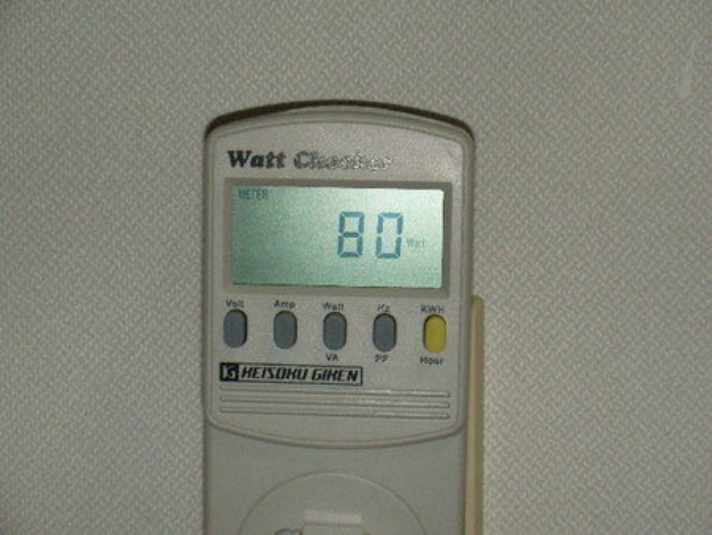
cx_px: 356
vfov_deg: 17.6
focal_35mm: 84
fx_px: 1729
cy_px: 268
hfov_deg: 23.3
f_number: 5.9
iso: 400
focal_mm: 12.8
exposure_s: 1/45
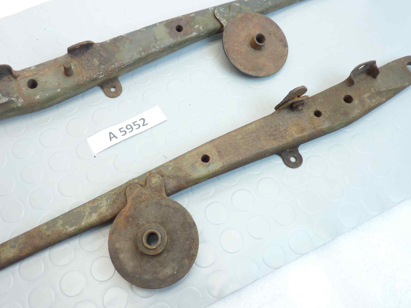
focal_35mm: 32
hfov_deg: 56.6
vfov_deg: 44.1
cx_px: 177
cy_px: 143
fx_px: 380
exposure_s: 1/10
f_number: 3.3
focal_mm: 4.1
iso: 80
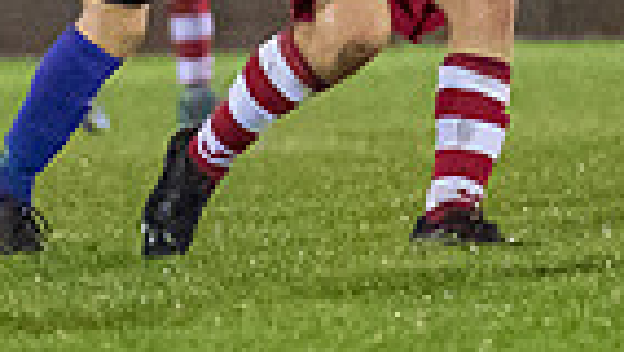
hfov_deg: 1.5
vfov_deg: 0.9
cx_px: 330
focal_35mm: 1396
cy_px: 50
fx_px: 23107
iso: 6400
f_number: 2.8
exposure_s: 1/1000
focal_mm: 176
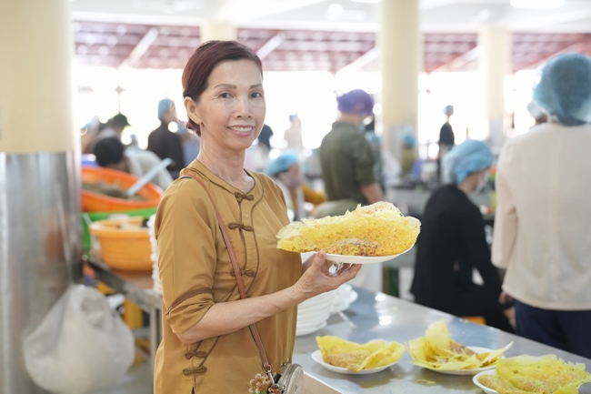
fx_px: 952
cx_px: 296
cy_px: 197
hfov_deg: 34.5
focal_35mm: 58
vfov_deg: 23.4
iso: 4000
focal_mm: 58
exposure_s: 1/125
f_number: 2.8
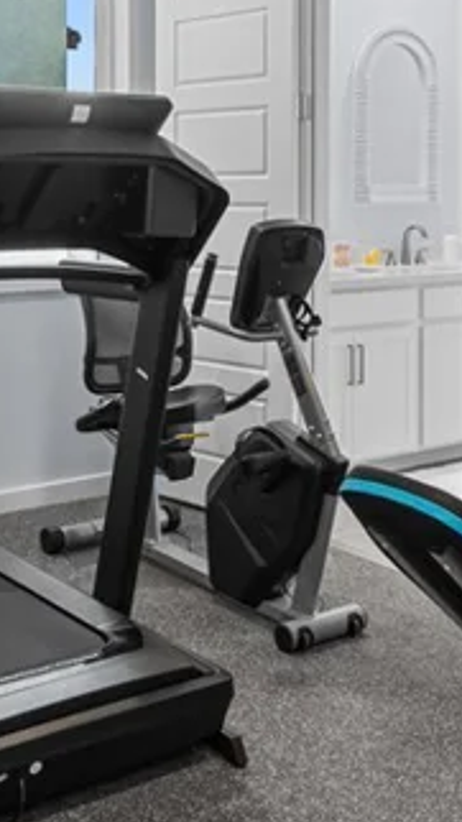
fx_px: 1089
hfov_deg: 23.9
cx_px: 189
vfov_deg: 40.2
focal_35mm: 50
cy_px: 203
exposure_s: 1/2.5
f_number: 8
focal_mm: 10
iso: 400
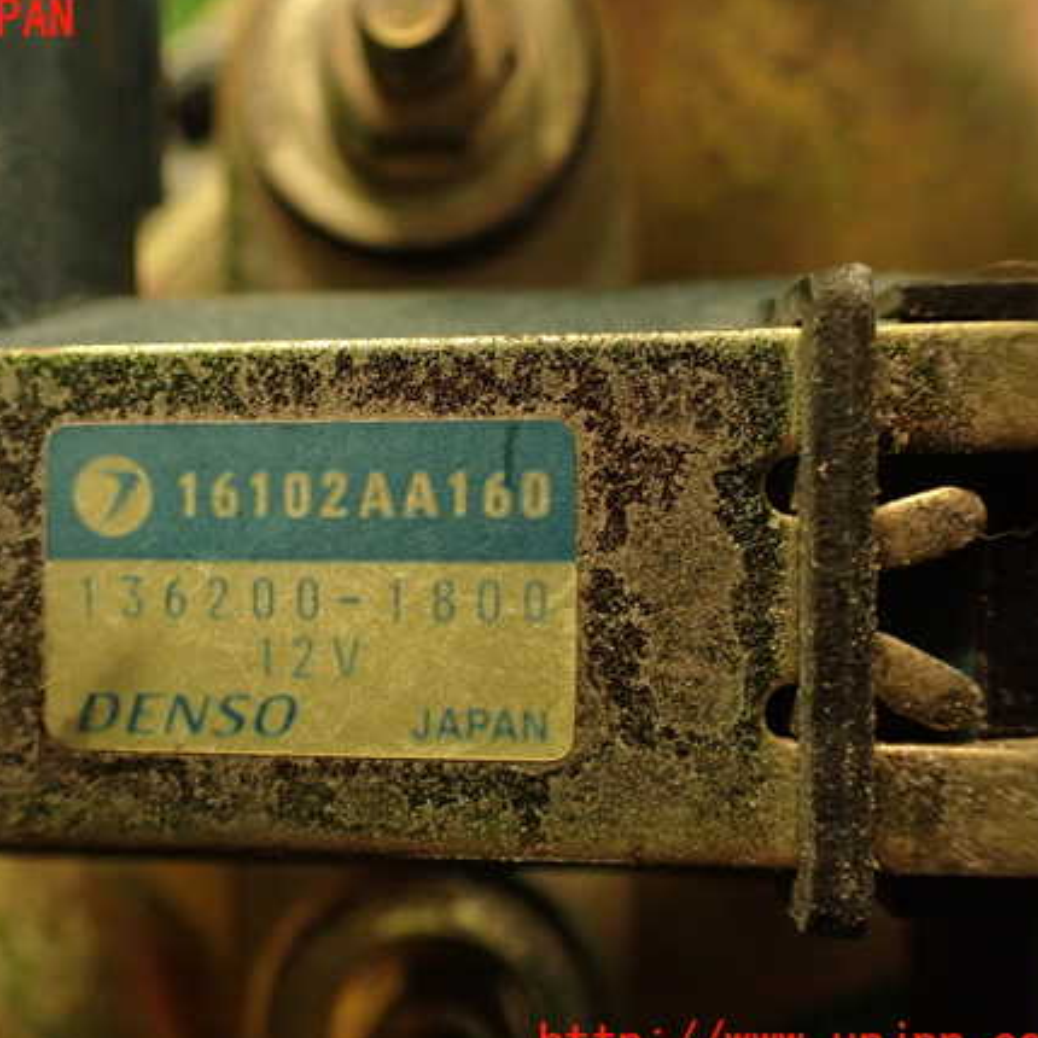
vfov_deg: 44.9
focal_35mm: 37
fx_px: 1255
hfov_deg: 44.4
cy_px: 533
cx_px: 360
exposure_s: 1/30
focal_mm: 5.4
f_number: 2.3
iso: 500
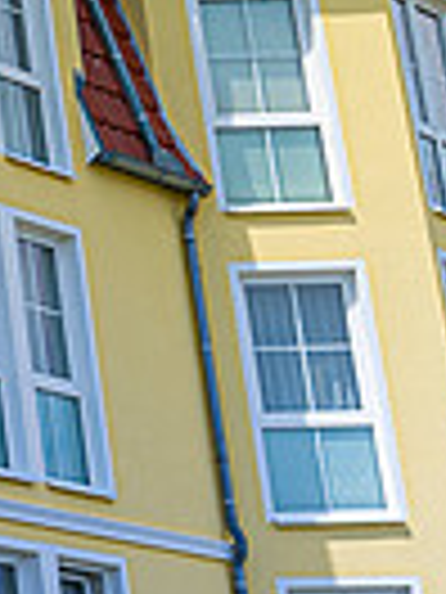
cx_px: -775
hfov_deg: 8.7
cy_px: 2
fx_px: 2542
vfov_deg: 13.2
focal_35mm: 148
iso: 50
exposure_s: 1/1250
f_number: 2.8
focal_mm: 35
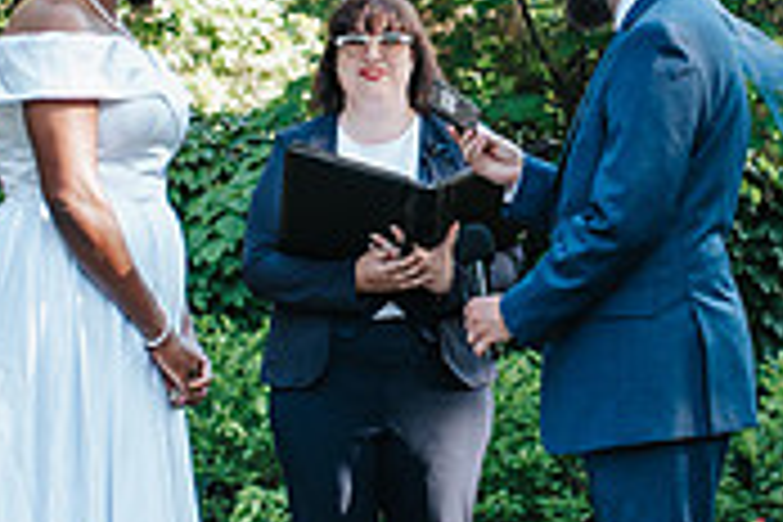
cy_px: 197
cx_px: 482
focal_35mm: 140
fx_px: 3045
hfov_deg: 14.6
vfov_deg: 9.8
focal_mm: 35
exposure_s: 1/640
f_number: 3.2
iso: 450
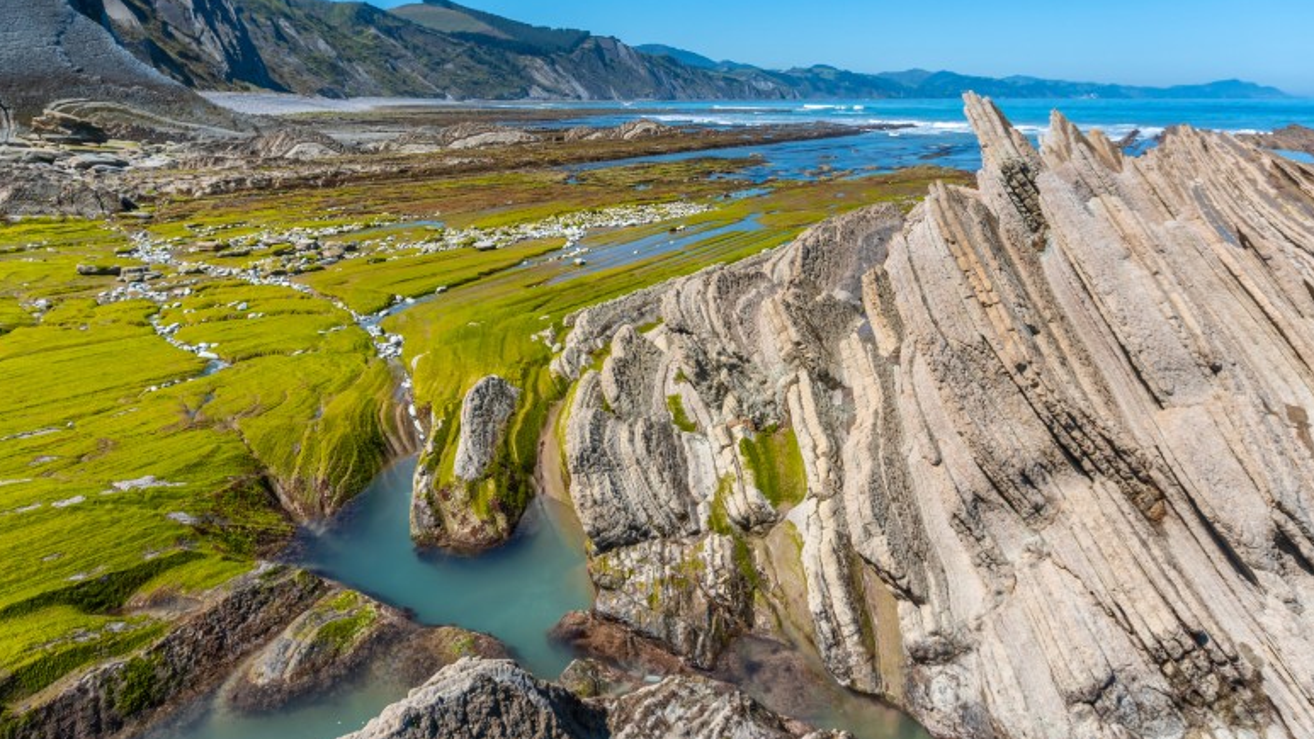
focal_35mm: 26
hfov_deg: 71.9
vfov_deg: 44.3
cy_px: 320
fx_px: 906
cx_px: 641
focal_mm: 16
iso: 160
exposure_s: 1/640
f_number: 8
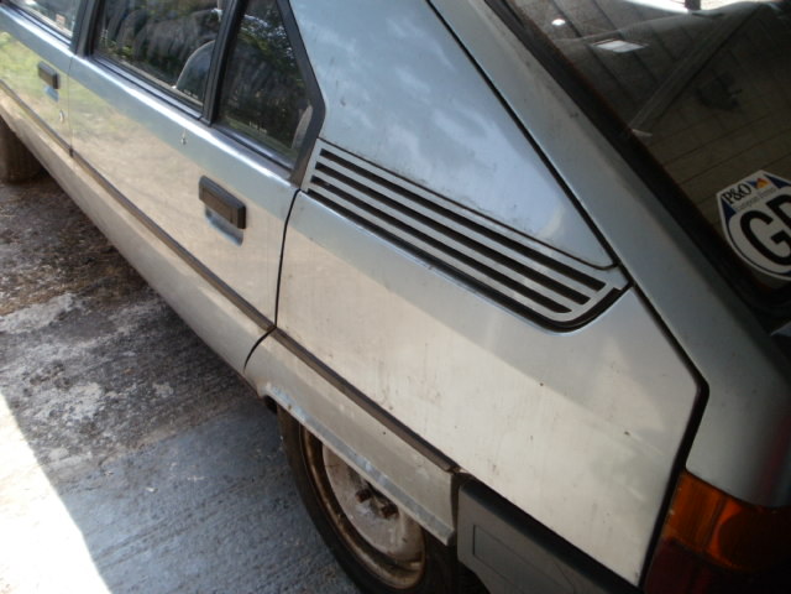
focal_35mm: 36
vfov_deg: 39.7
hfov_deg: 51.4
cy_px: 297
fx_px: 823
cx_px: 396
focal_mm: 6.3
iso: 200
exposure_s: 1/250
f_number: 3.5
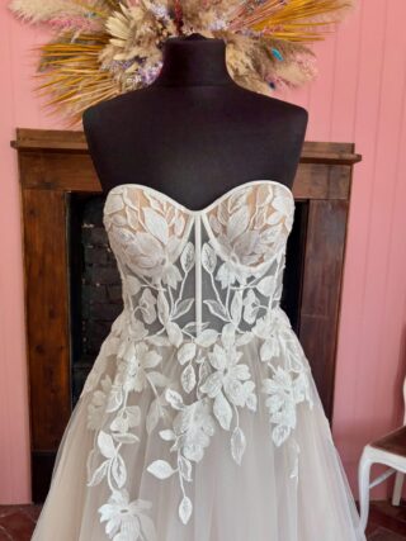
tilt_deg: -10.9
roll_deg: -1.2
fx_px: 407
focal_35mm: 26
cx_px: 203
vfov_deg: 67.3
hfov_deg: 53.0
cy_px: 270
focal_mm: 5.96
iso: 40
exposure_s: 1/143
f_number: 1.6
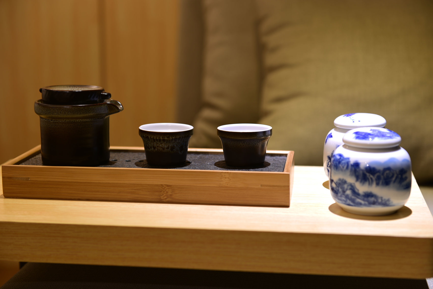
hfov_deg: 28.8
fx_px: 842
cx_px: 216
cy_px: 144
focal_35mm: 70
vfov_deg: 19.5
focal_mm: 70
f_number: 4
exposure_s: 1/2
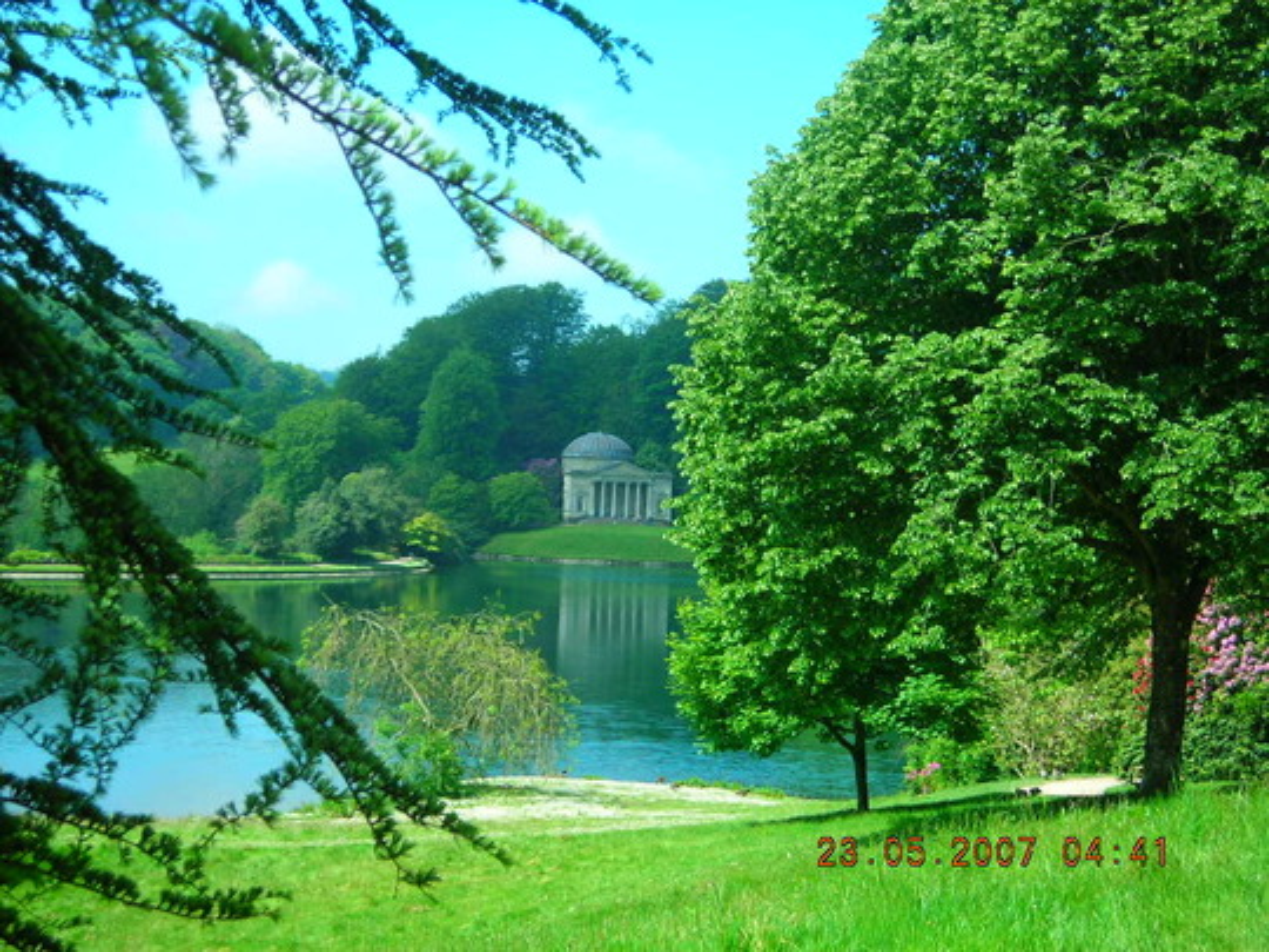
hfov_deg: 25.3
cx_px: 634
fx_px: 2823
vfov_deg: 19.1
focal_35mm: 77
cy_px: 476
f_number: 4.2
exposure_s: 1/205
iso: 50
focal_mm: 12.7
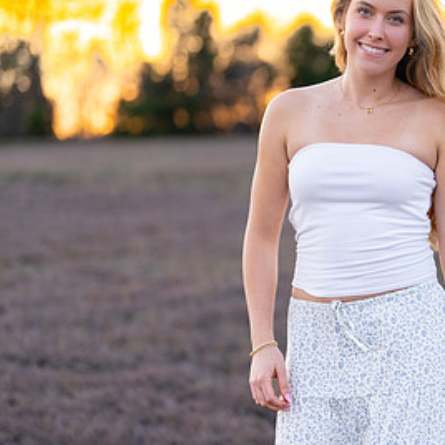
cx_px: 387
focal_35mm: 92
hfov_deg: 18.6
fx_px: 1338
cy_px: 200
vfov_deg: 18.9
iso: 320
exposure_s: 1/1000
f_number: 1.2
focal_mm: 50
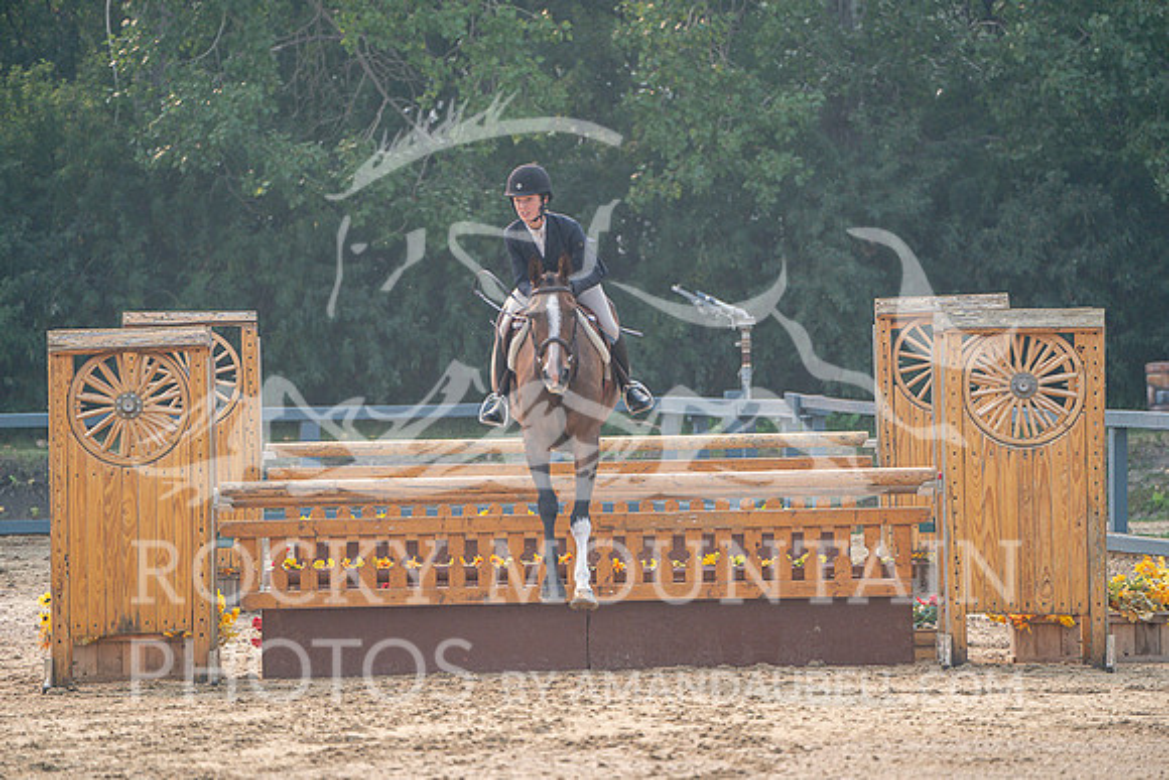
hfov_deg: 5.2
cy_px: 390
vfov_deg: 3.4
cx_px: 584
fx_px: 12991
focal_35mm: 400
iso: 500
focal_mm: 400
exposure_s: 1/640
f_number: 5.6
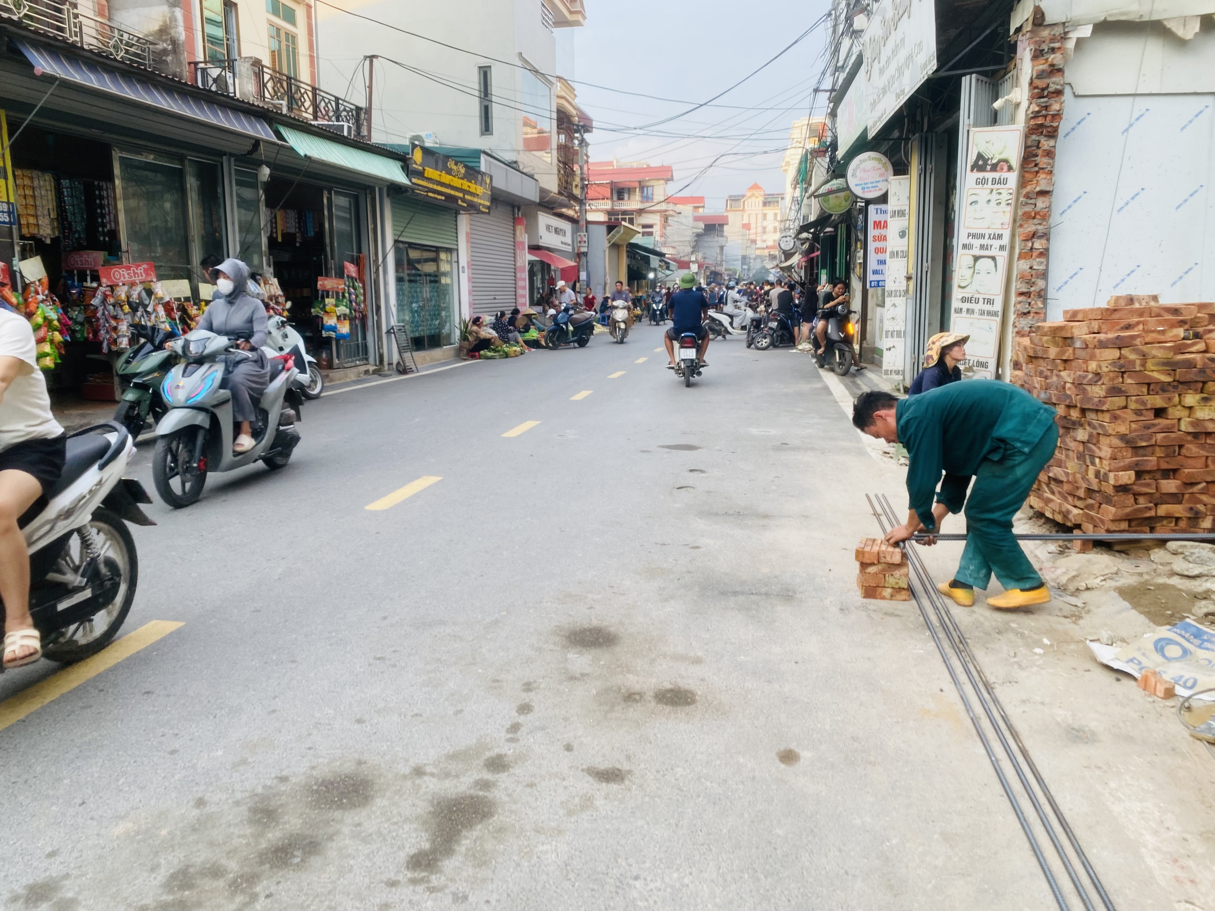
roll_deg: +1.1
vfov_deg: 53.1
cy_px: 456
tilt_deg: -8.6
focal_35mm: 26
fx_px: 913
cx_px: 608
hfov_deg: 67.3
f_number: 1.8
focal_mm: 4.25
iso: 32
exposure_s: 1/198
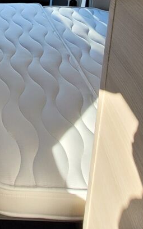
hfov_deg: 25.2
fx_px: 281
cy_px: -42
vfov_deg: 35.4
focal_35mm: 45
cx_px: -36
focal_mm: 1.74
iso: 40
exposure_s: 1/306
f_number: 2.2
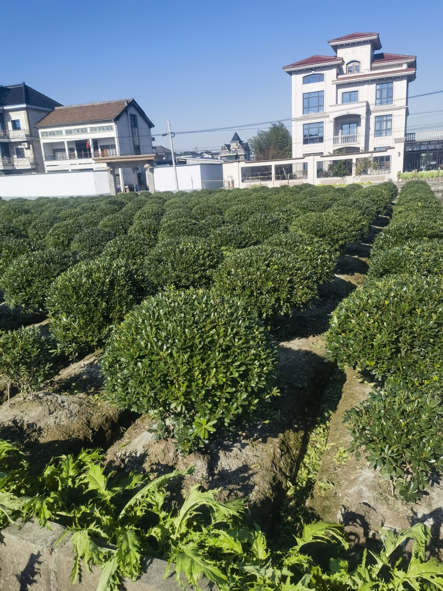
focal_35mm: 27
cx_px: 222
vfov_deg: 65.3
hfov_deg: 51.3
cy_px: 296
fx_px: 461
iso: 50
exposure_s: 1/3876
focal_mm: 6.67
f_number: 1.9
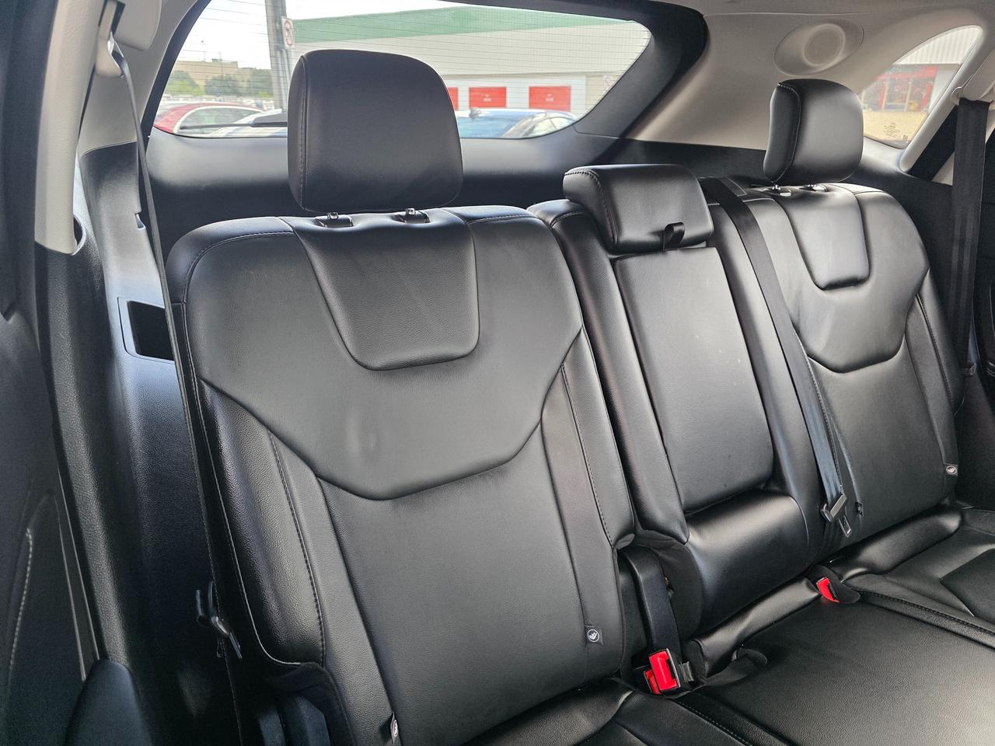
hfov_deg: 73.9
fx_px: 661
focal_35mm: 23
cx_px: 498
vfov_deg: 58.9
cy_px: 373
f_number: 1.7
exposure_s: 1/120
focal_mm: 6.3
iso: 250
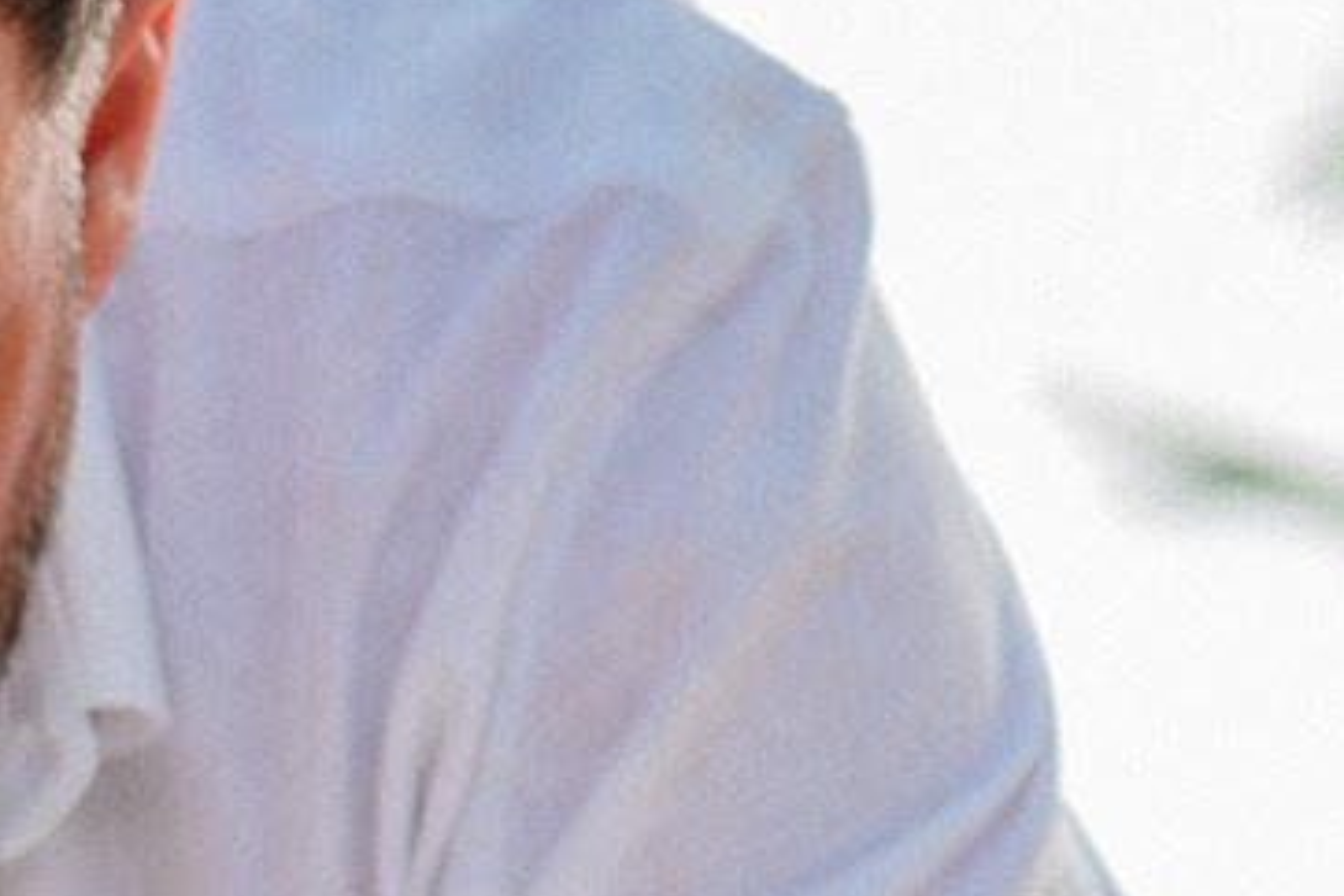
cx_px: -590
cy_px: 1218
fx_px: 12170
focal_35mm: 326
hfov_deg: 6.3
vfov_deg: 4.2
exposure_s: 1/400
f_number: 2
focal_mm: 50
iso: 400
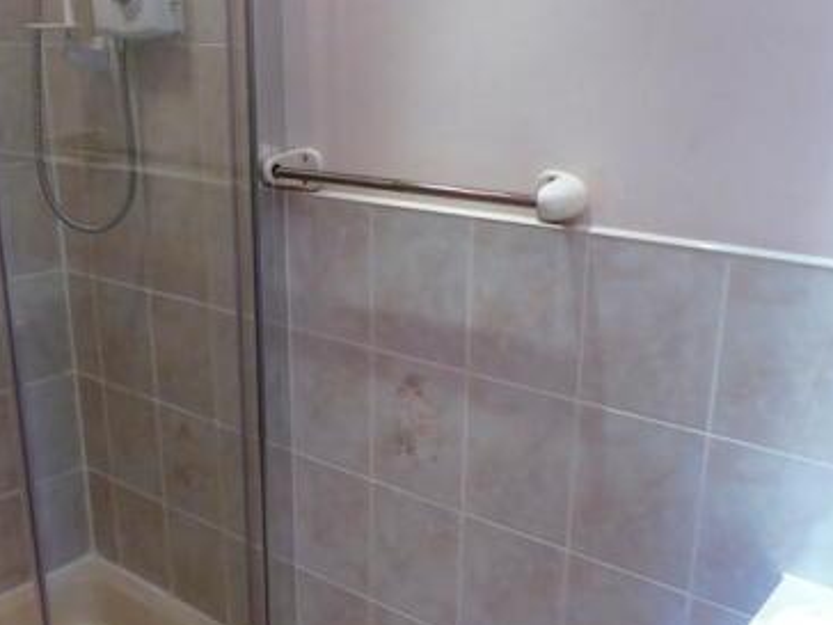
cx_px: 390
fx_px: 963
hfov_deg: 46.8
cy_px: 351
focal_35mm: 40
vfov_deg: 35.9
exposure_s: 1/30
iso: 400
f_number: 3.3
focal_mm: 4.3
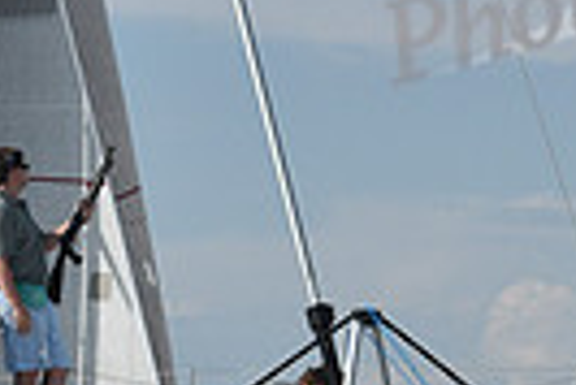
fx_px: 4885
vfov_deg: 4.5
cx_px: 165
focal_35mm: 305
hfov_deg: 6.7
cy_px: 257
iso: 320
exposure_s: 1/1250
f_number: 10
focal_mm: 70
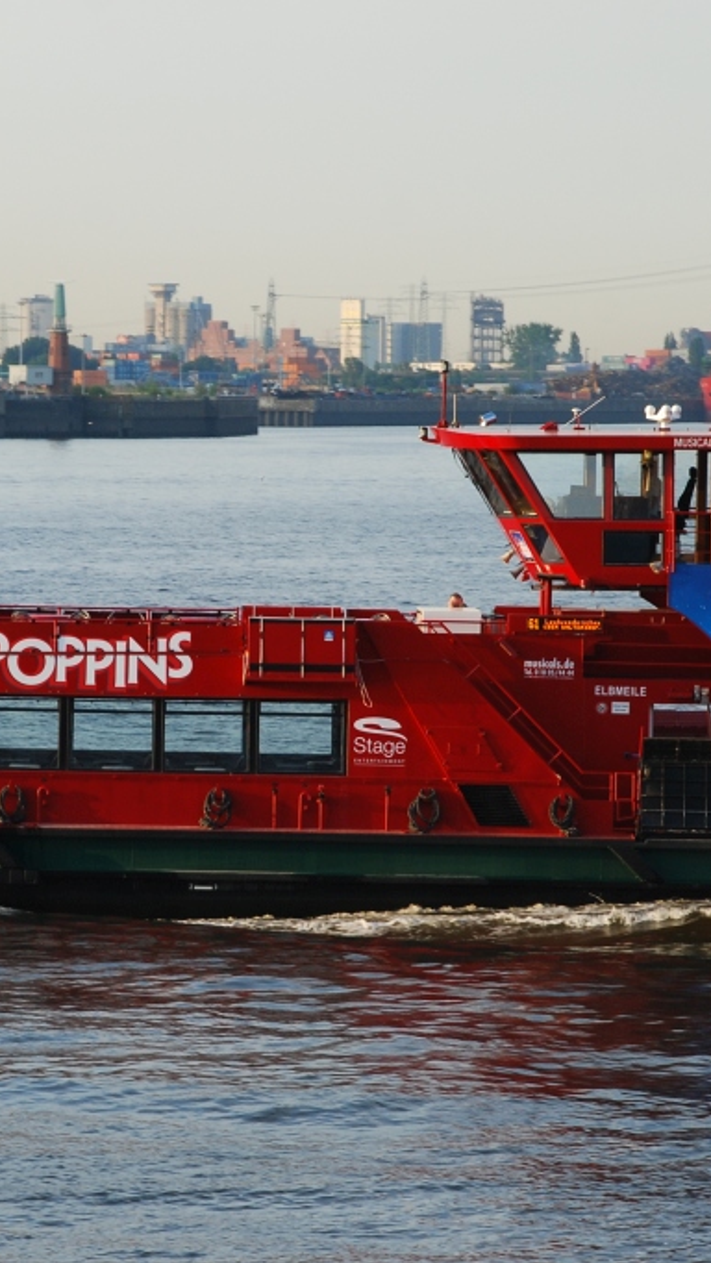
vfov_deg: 10.7
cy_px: 631
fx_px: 6725
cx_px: 206
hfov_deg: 6.0
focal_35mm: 201
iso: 200
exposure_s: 1/125
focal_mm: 85
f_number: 6.3
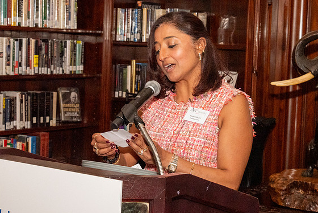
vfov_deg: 15.7
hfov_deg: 23.4
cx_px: 164
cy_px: 110
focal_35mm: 87
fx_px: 769
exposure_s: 1/200
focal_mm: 56
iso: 4000
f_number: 11
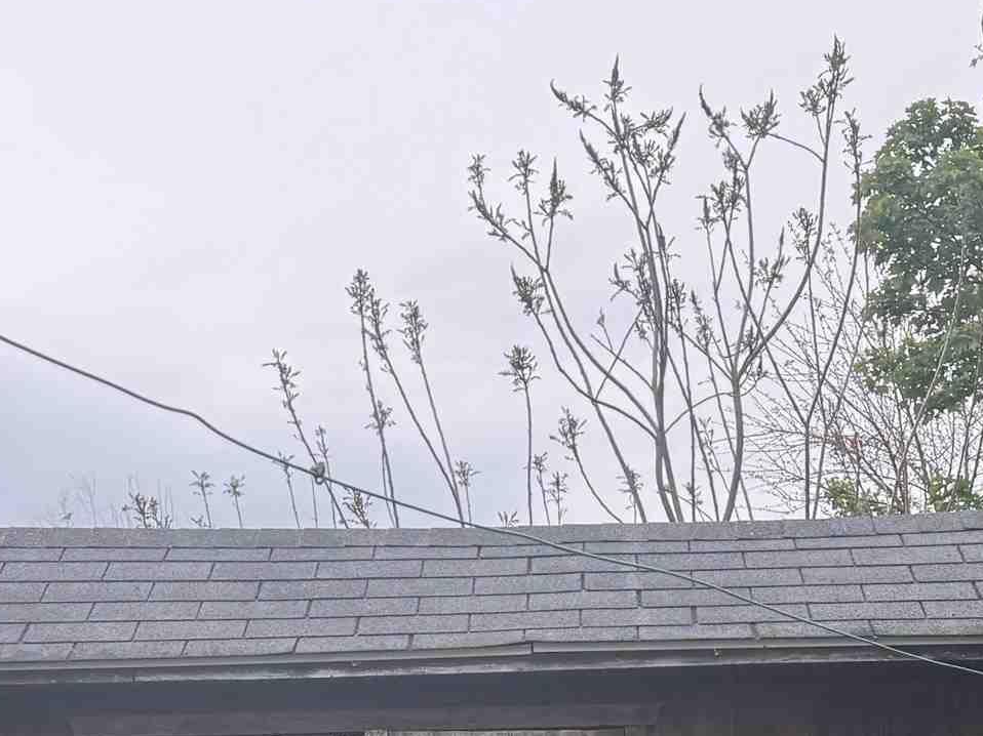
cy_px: 1151
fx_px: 2186
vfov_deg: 17.0
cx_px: 501
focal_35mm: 77
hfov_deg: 25.3
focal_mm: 6.76
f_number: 1.78
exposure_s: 1/1112
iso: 80
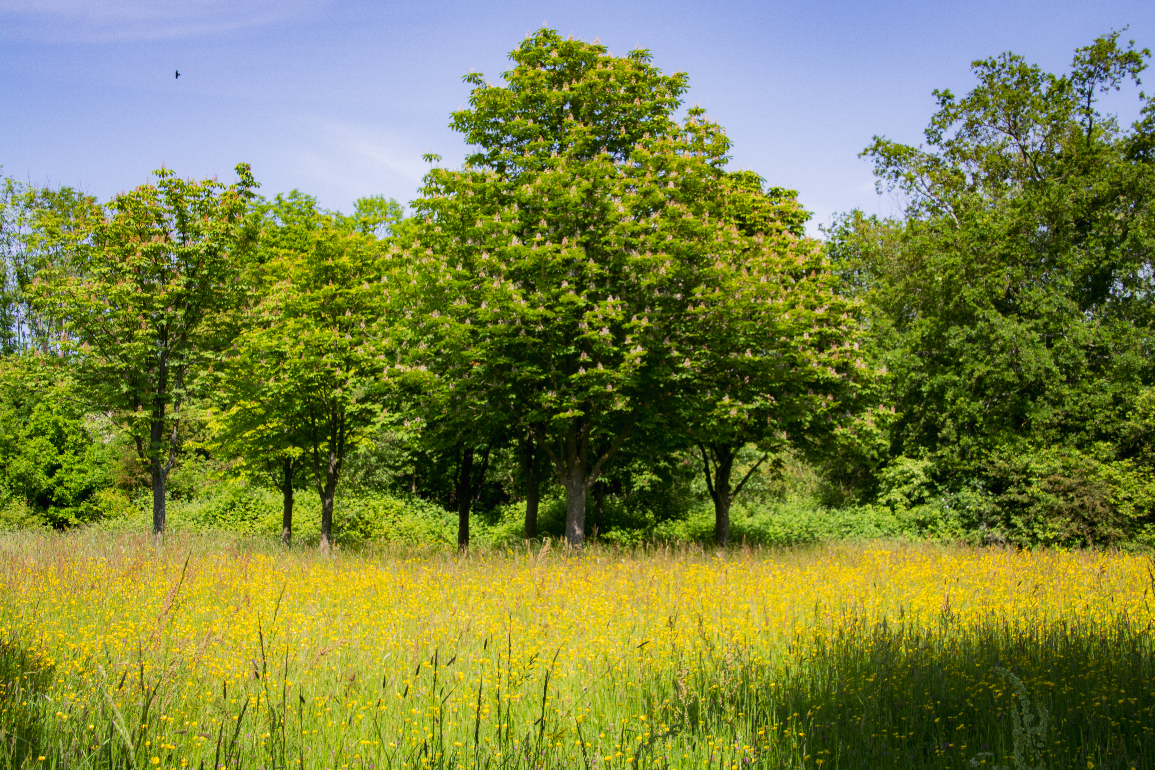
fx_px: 1299
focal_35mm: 40
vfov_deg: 33.0
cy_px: 385
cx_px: 578
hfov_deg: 47.9
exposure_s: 1/125
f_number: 11
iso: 180
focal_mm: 27
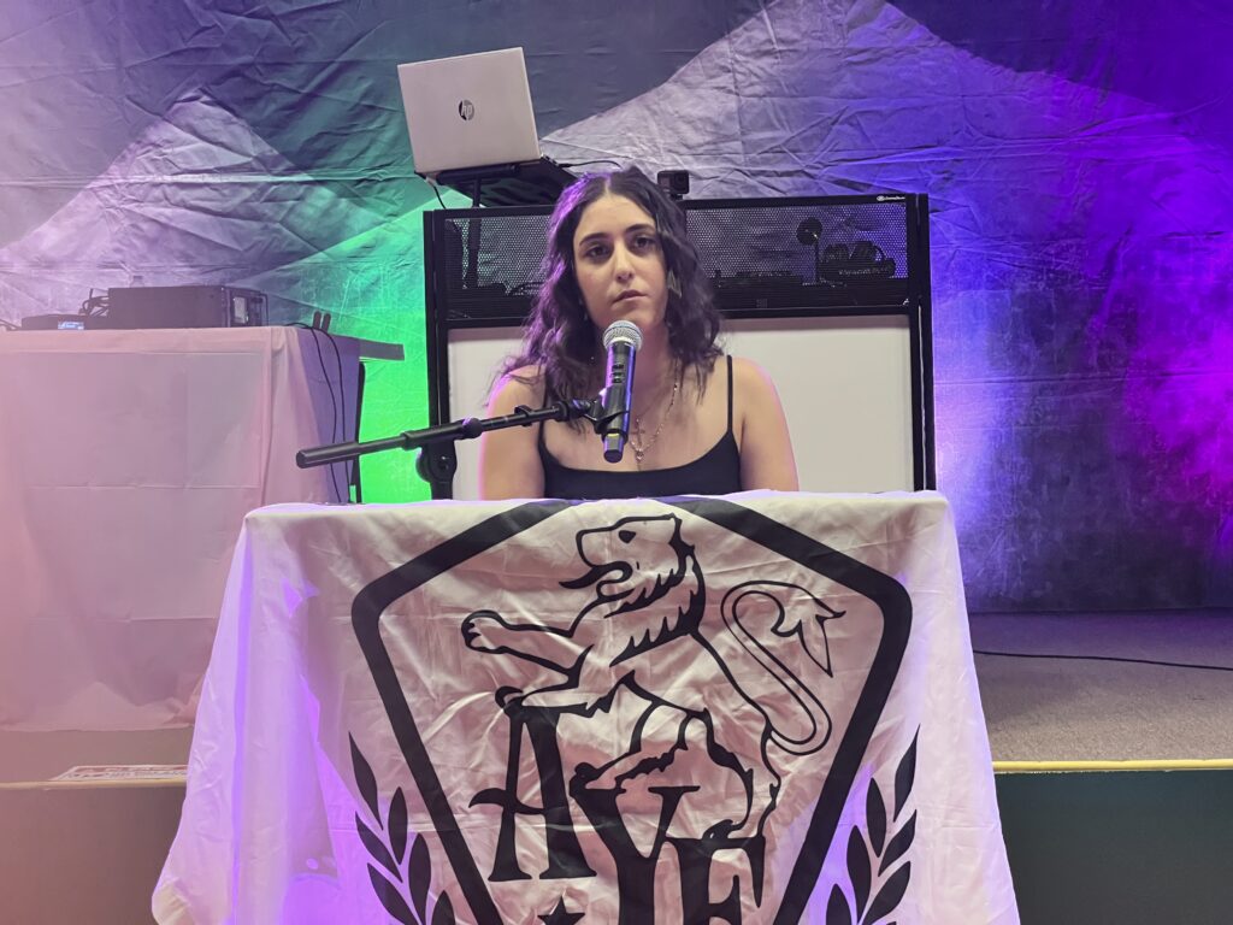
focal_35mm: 77
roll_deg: +0.9
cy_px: 462
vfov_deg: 19.1
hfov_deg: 25.3
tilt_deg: -1.7
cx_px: 616
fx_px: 2743
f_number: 2.8
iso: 800
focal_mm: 9
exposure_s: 1/60
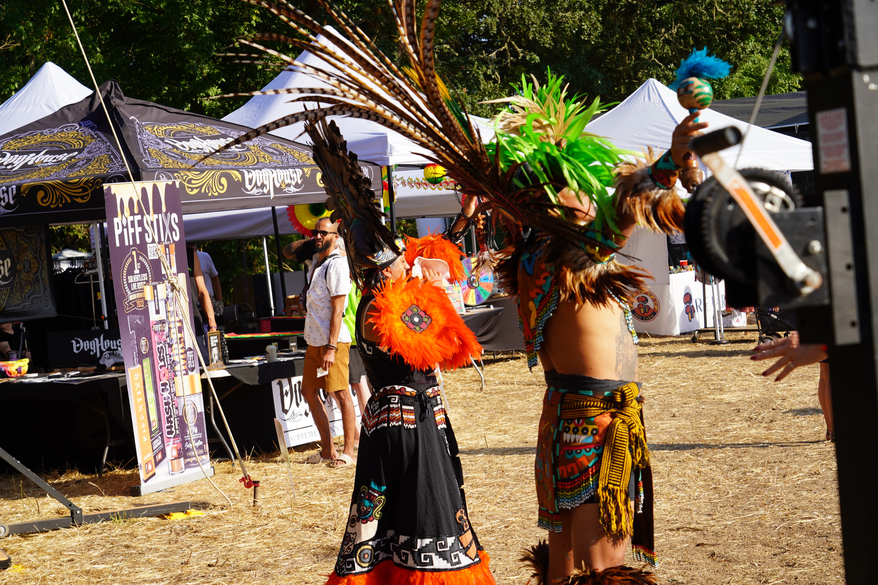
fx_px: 1829
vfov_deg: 18.2
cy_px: 292
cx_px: 439
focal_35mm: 75
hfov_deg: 27.0
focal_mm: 75
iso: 100
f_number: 8
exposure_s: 1/160
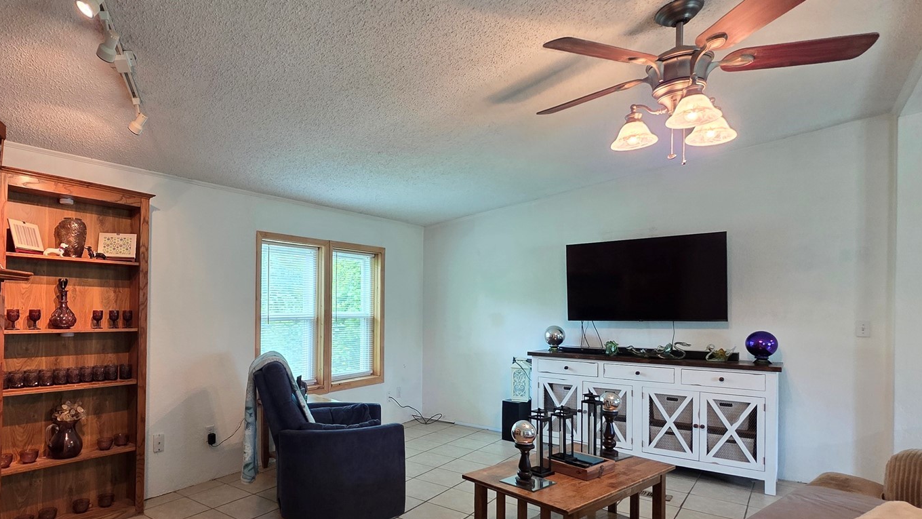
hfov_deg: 85.5
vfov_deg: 55.4
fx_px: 489
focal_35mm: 20
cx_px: 365
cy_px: 315
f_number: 1.9
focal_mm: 2.2
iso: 320
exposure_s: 1/60
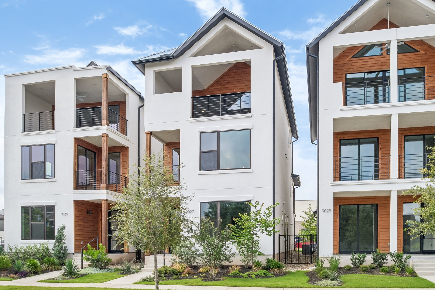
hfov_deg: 61.9
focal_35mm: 30
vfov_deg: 43.6
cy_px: 145
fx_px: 362
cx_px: 218
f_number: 8
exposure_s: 1/500
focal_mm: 20
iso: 400
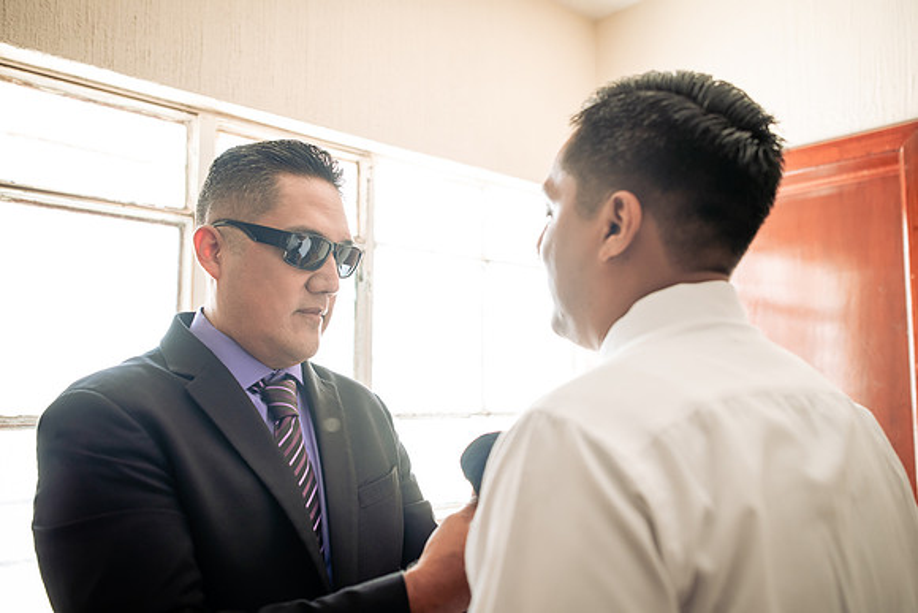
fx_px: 867
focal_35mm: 34
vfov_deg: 38.9
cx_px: 459
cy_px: 306
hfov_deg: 55.8
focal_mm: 34
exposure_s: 1/80
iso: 400
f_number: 3.5
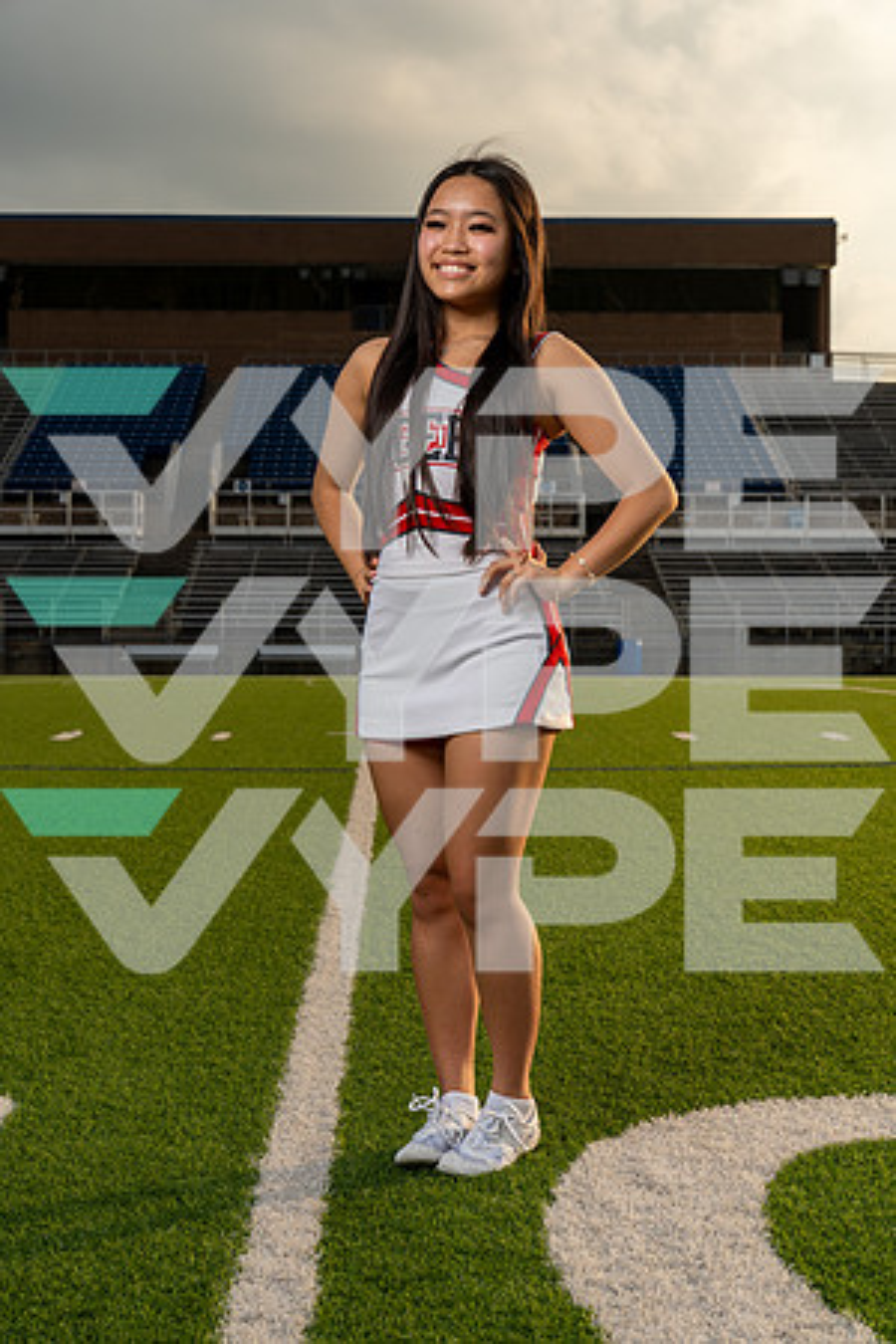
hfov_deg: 22.6
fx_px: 2240
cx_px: 448
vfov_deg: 33.4
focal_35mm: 60
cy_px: 672
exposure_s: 1/250
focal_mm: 60
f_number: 8
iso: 100
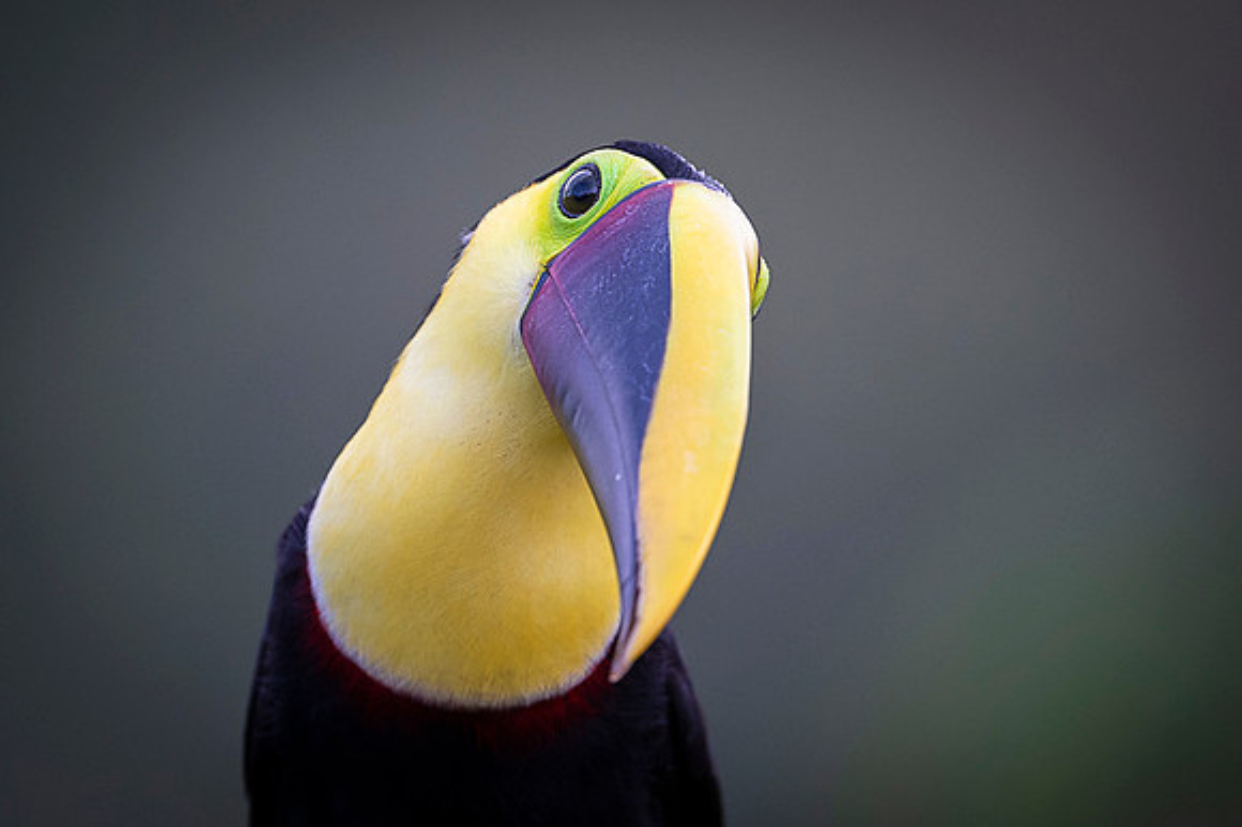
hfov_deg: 2.1
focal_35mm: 984
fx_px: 33932
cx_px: 325
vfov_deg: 1.4
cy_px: 334
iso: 800
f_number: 4
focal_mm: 500
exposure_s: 1/500
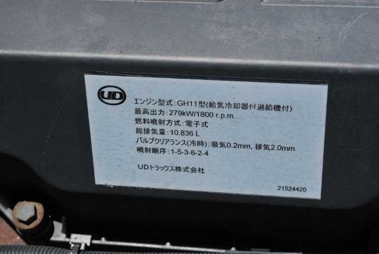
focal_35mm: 72
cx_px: 190
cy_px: 127
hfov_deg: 28.0
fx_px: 759
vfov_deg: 19.0
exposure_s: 1/250
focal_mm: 48
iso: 100
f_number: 8
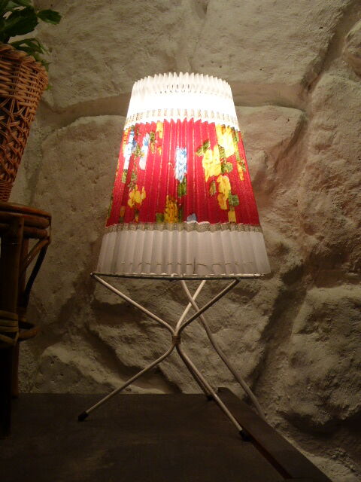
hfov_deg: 33.6
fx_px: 598
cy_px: 241
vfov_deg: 43.9
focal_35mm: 43
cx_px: 180
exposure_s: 1/60
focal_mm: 7.4
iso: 200
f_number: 3.9
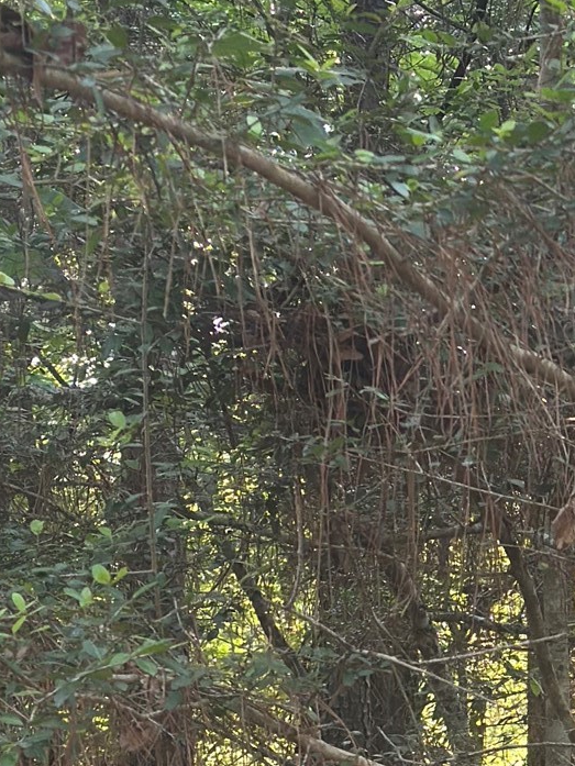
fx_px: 3122
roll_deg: +0.9
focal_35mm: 141
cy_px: 662
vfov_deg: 13.9
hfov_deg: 10.2
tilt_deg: +4.6
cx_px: 841
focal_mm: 6.86
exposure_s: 1/103
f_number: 1.78
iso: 125
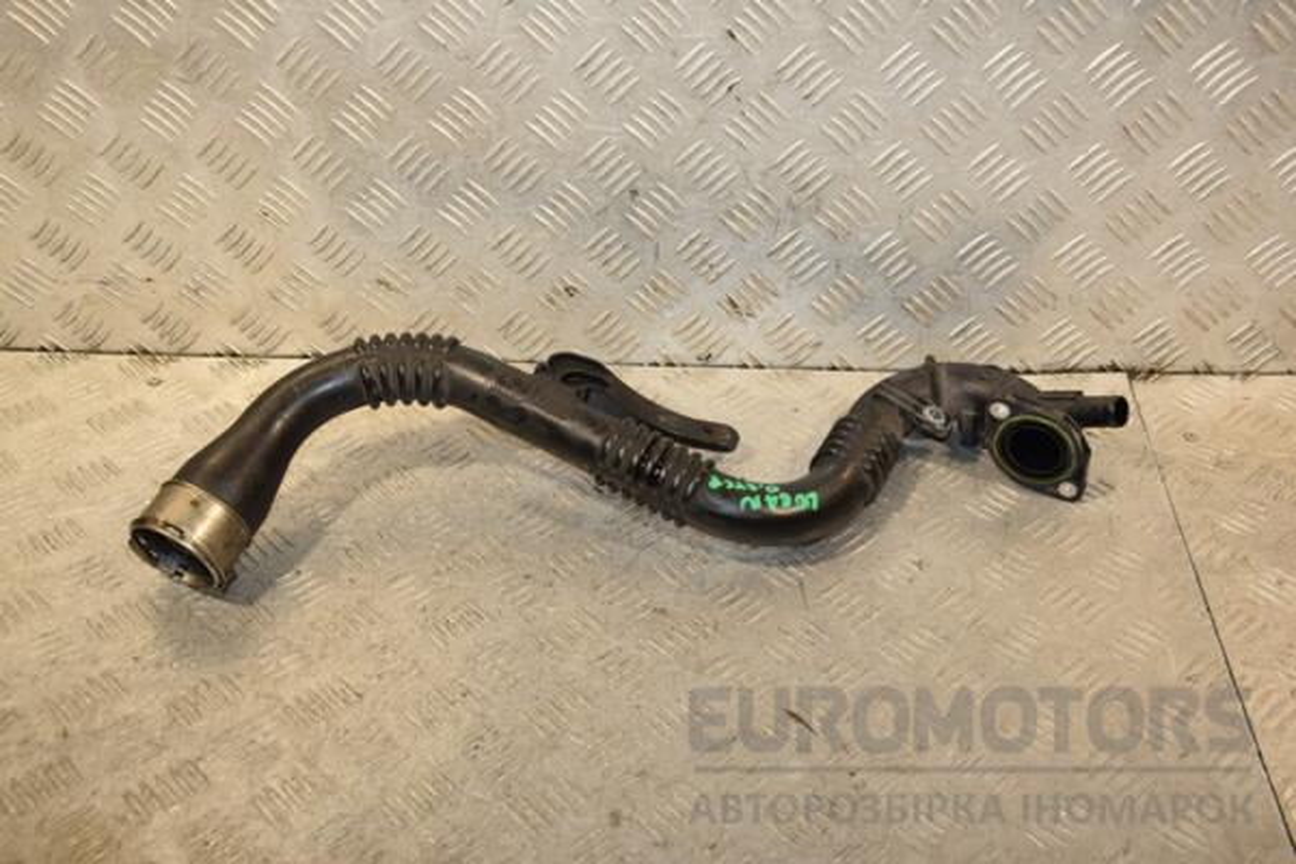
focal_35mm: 42
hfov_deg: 46.4
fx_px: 1512
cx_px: 648
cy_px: 432
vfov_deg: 31.9
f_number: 5.6
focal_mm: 28
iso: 800
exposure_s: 1/200
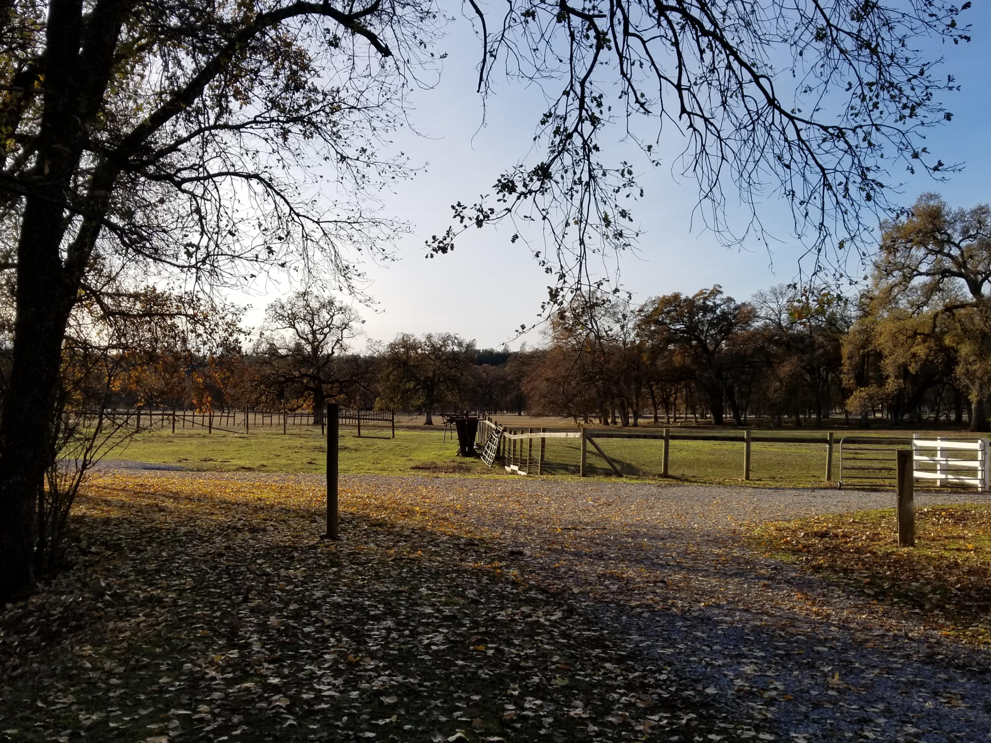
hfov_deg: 67.3
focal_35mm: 26
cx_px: 496
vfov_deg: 53.1
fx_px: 744
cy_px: 372
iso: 50
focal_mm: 4.25
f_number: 1.7
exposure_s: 1/2096
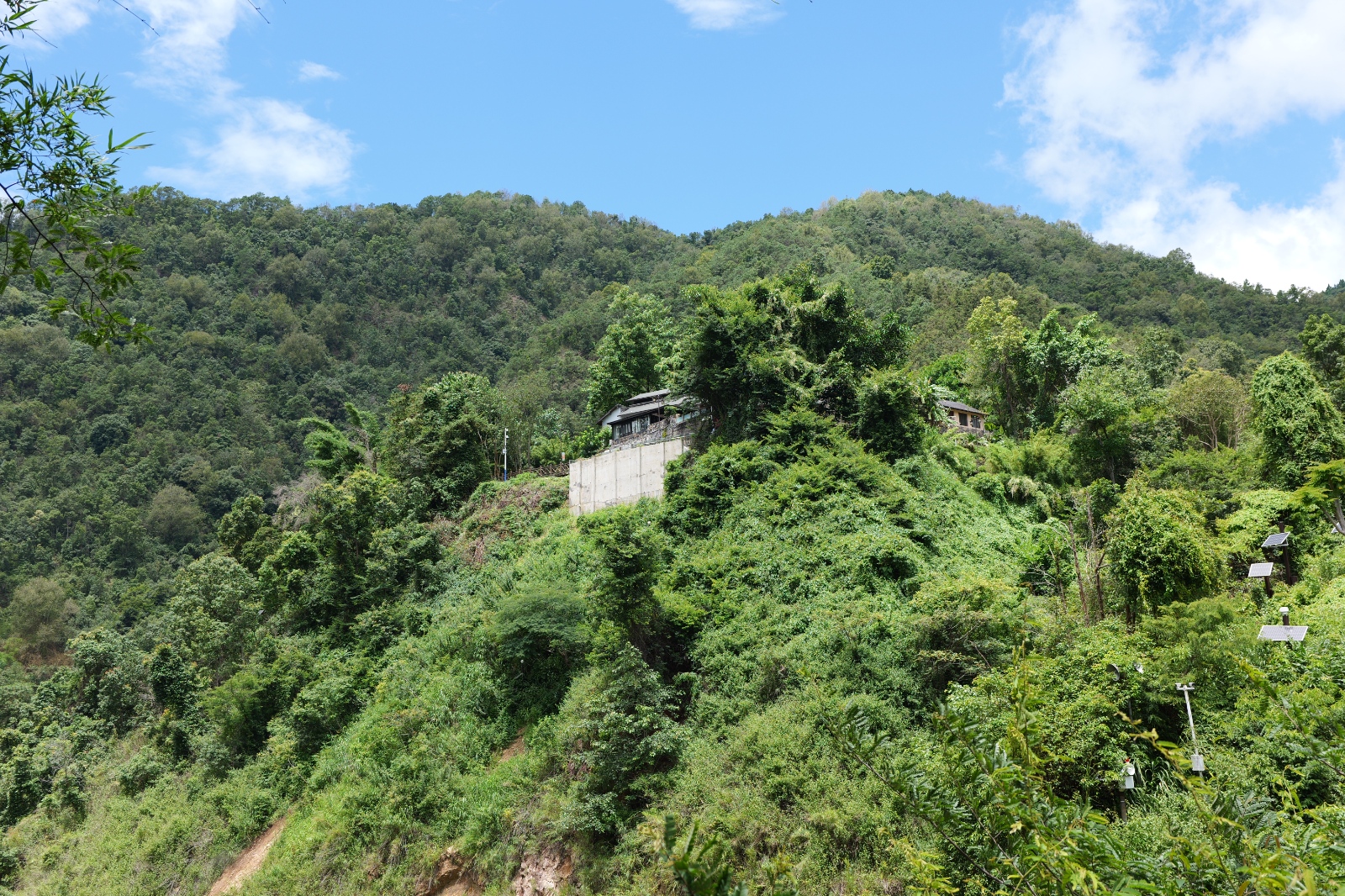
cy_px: 448
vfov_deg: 42.3
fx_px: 1158
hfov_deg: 60.3
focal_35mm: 31
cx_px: 672
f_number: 5
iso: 100
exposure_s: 1/200
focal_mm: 31
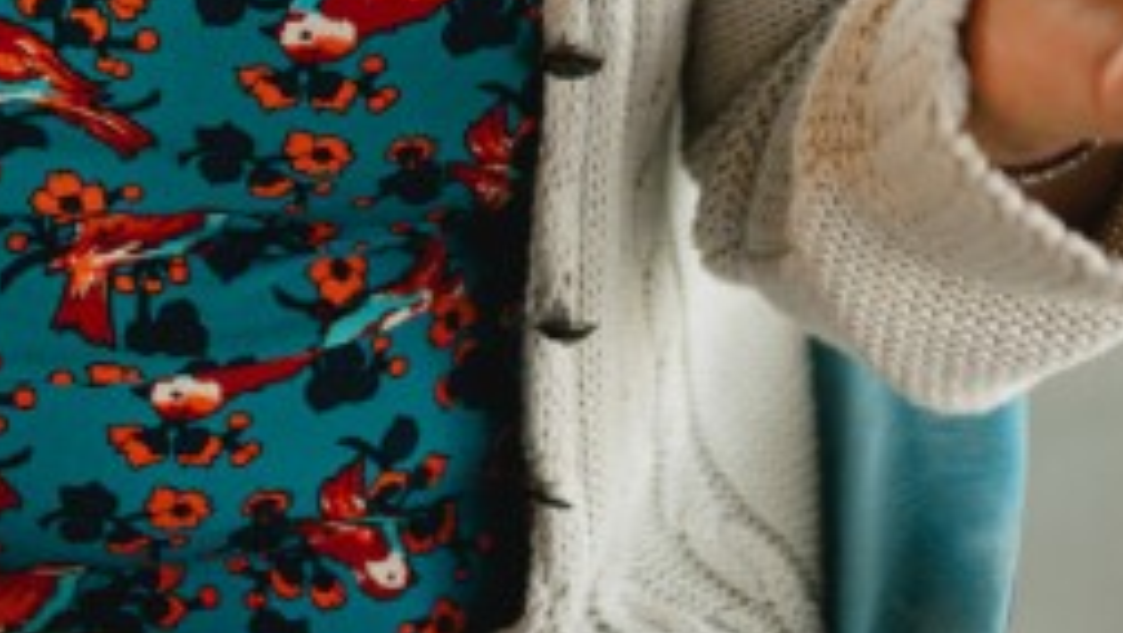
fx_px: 4677
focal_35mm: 157
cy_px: -437
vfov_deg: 7.5
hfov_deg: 13.6
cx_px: 140
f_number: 1.4
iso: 250
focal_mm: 35
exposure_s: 1/1600
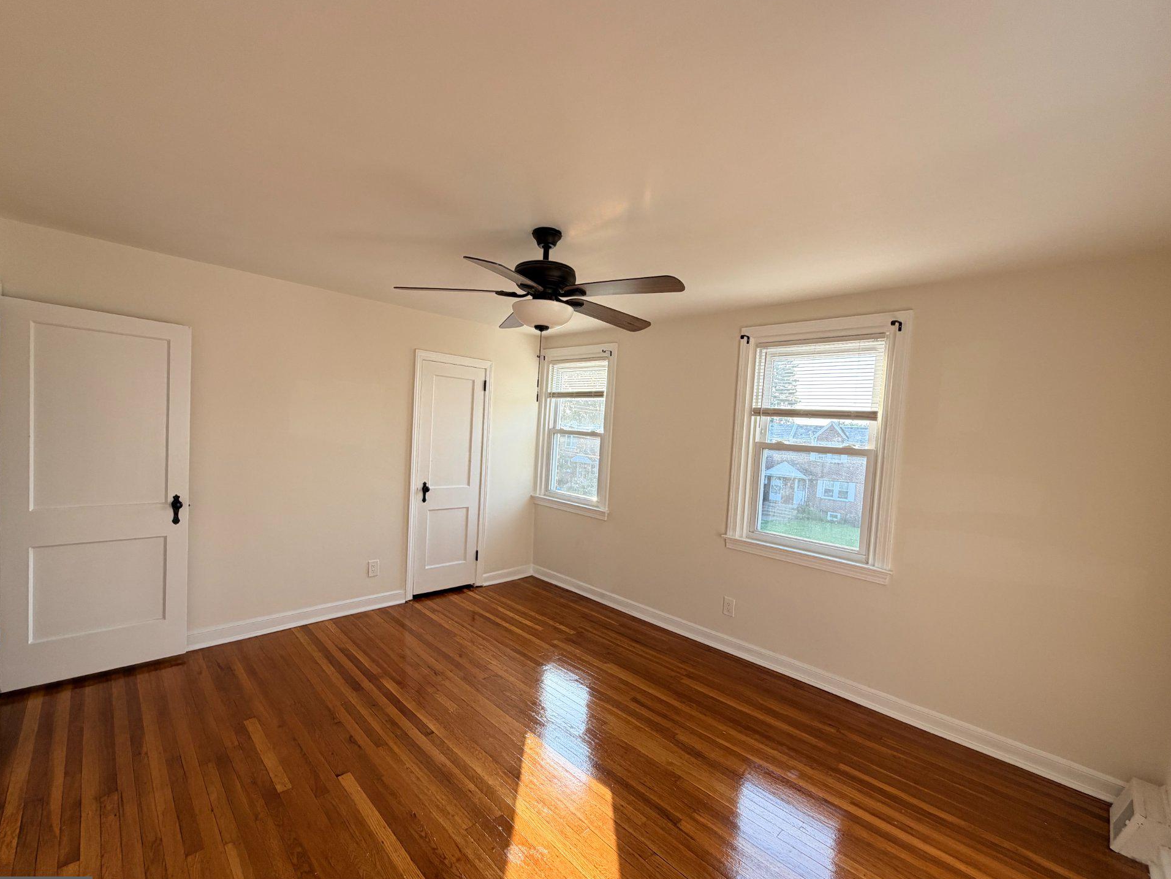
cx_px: 567
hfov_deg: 98.1
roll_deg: -3.8
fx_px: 508
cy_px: 456
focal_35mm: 15
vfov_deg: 81.7
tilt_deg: -3.1
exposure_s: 1/121
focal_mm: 2.22
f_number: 2.2
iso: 64
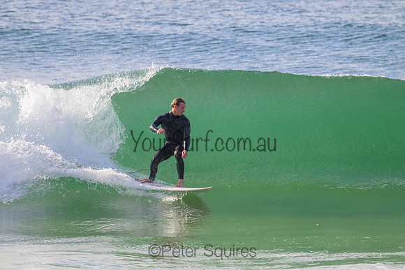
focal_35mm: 800
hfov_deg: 2.6
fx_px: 9002
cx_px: 202
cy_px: 135
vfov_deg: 1.7
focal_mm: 800
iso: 2500
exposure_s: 1/2000
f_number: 11
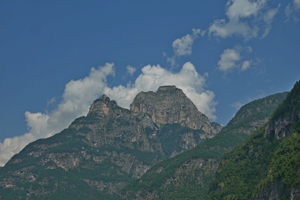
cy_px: 100
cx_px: 150
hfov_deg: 38.2
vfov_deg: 26.0
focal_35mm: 52
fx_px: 433
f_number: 11
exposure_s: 1/100
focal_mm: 18.92
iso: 100
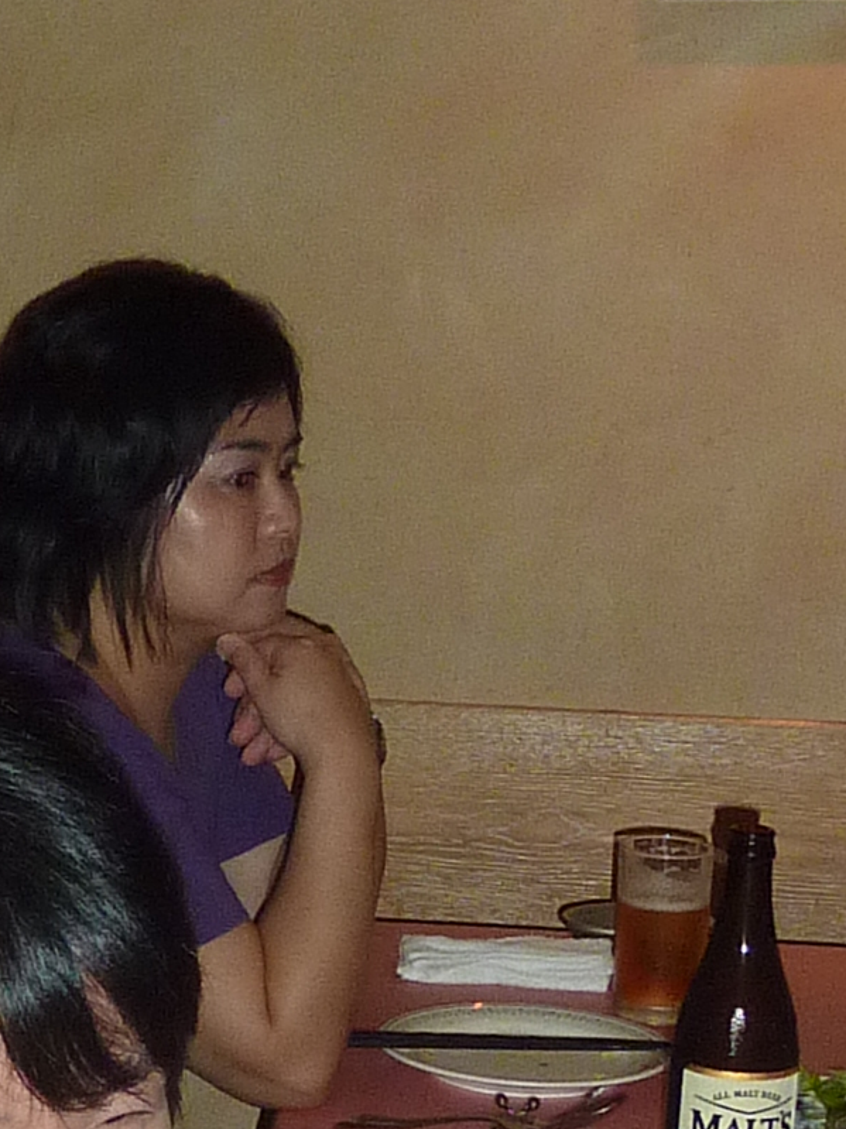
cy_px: 852
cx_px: -178
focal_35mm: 123
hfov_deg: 11.8
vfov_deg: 15.9
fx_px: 4009
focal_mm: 4.4
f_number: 3.3
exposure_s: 1/30
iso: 200
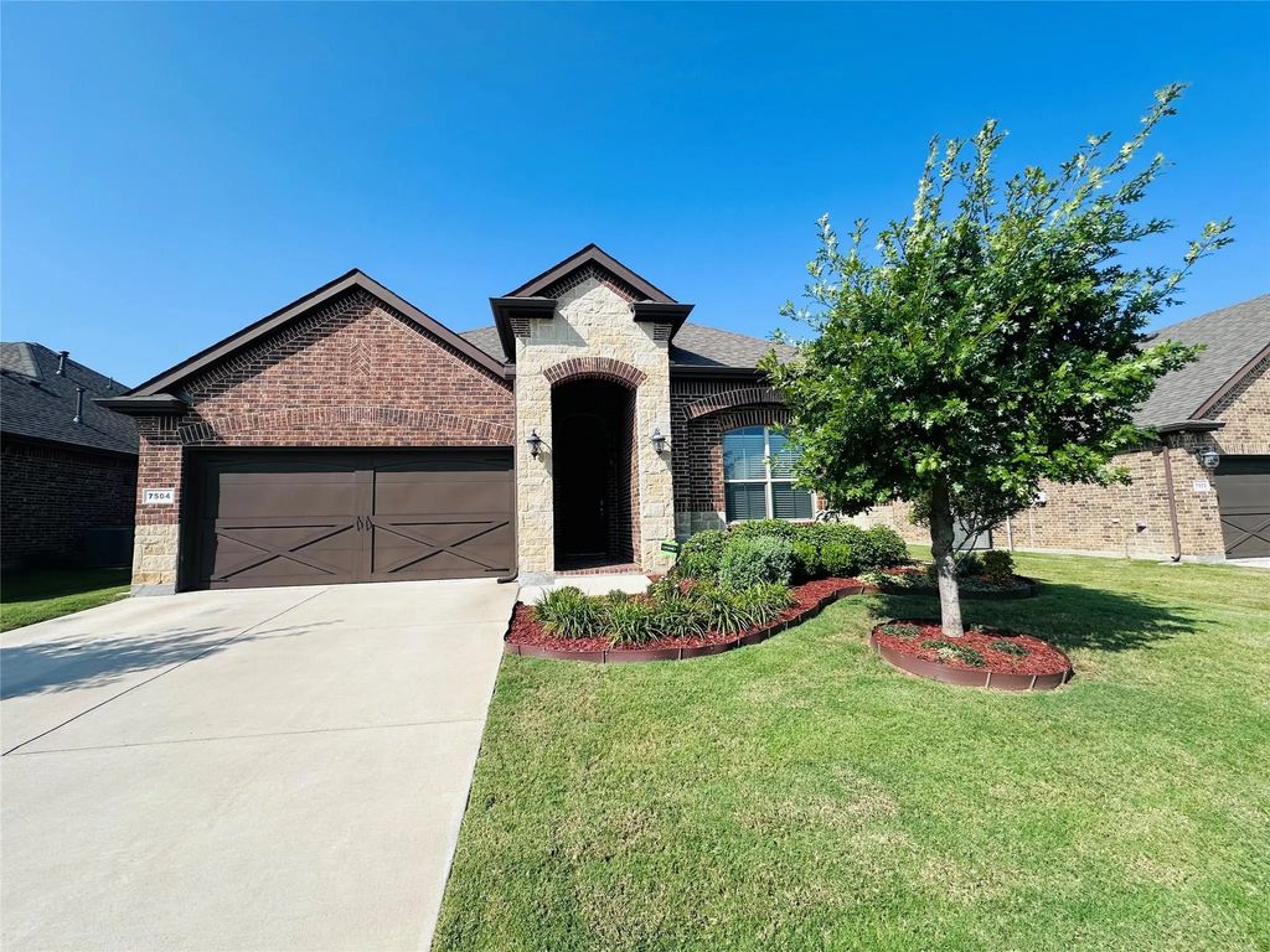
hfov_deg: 102.1
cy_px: 476
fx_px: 514
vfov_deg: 85.7
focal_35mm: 14
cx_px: 635
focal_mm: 2.22
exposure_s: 1/1795
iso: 50
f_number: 2.2
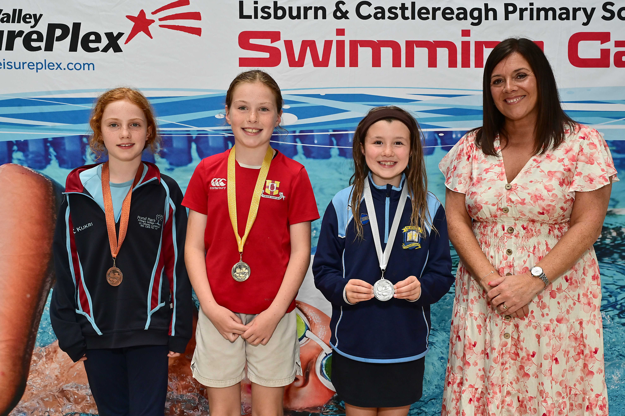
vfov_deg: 36.8
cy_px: 208
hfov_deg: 53.2
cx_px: 312
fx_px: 625
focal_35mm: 36
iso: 1000
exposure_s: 1/200
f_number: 9
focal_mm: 36
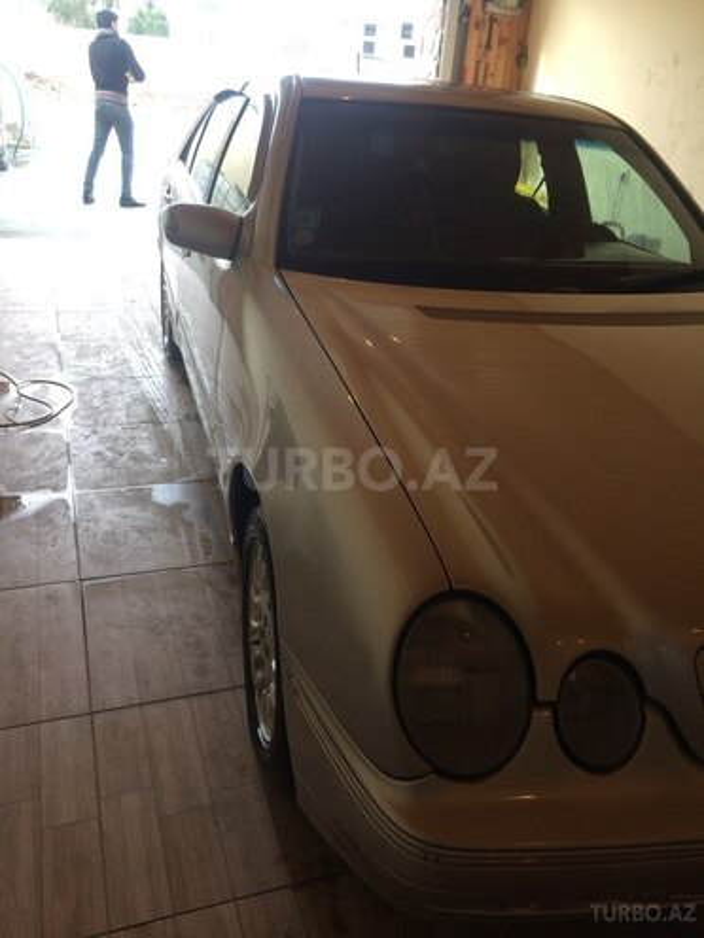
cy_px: 469
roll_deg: -3.2
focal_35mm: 29
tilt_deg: -26.7
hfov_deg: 48.2
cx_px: 352
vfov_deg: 61.7
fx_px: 786
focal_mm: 4.15
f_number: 2.2
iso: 40
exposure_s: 1/100
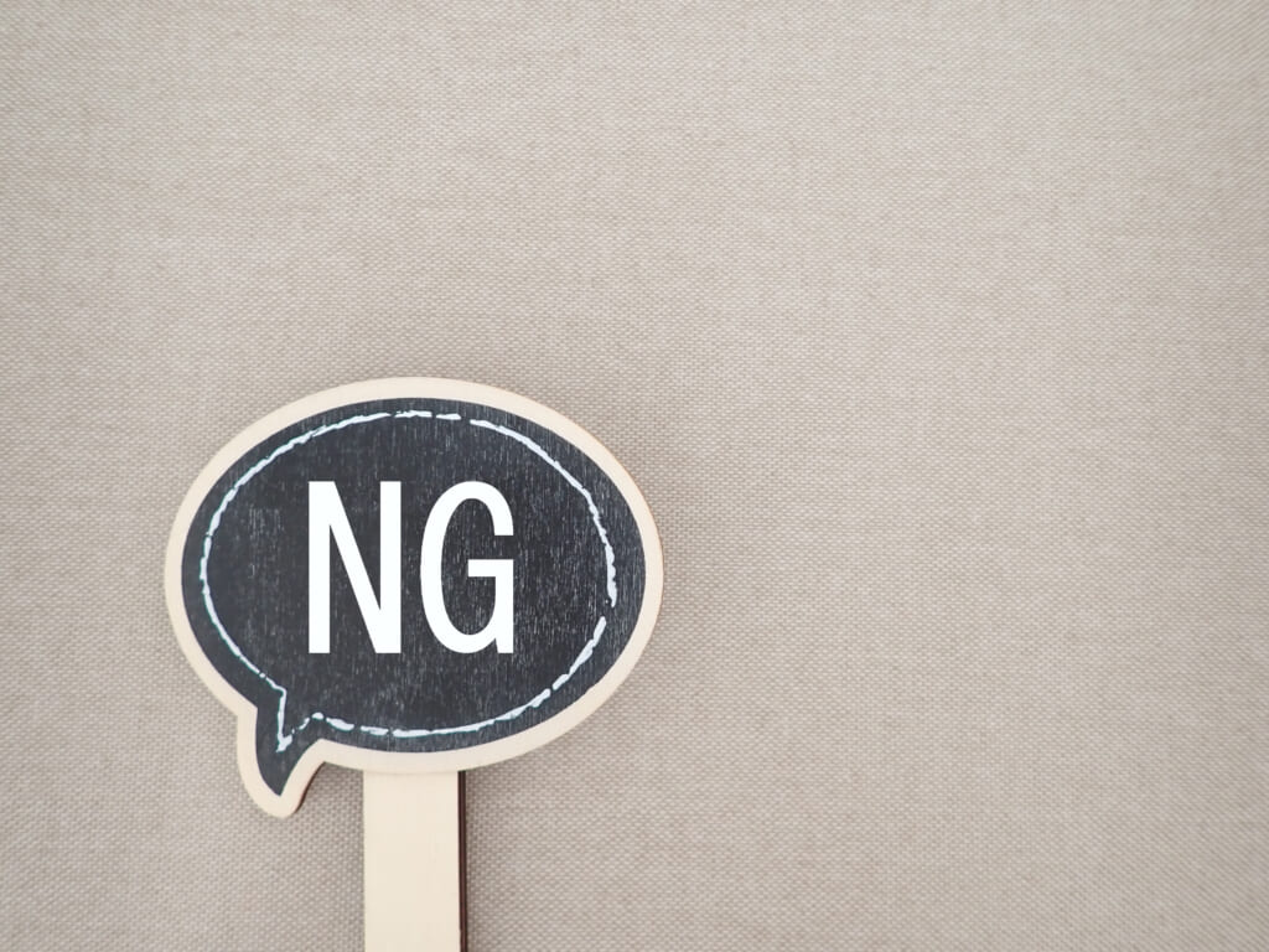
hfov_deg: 69.4
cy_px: 476
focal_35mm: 25
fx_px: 916
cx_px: 634
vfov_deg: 54.9
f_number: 2
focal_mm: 4.5
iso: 200
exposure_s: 1/40
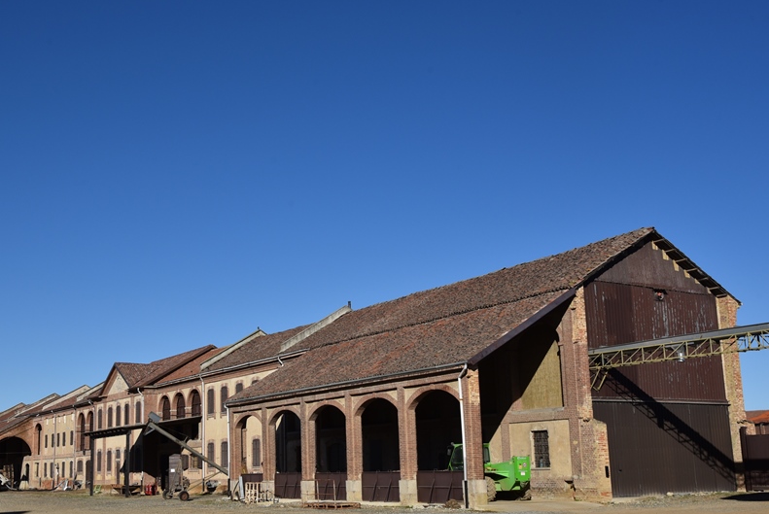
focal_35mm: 44
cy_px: 311
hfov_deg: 44.2
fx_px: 941
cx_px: 296
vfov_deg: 30.5
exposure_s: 1/500
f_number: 11
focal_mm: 34
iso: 200
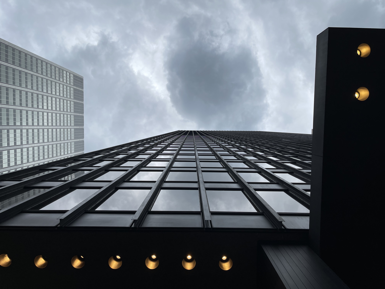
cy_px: 144
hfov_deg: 67.3
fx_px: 289
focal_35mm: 26
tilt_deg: +86.9
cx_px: 192
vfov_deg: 53.1
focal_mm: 5.1
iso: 32
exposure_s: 1/1795
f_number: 1.6
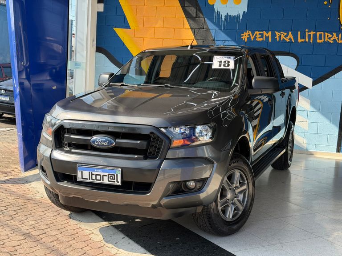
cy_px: 128
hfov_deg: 39.7
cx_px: 171
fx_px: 474
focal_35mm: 48
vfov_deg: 30.3
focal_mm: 6.76
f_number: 1.78
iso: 64
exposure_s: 1/810
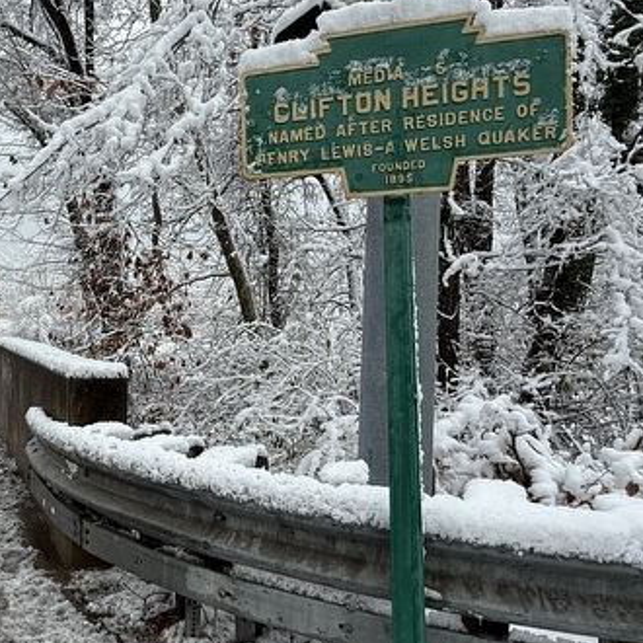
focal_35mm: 30
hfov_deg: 51.2
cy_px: 353
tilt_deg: -2.9
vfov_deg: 53.9
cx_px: 144
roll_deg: -1.7
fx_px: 630
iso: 50
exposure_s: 1/726
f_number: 2.2
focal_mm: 2.22
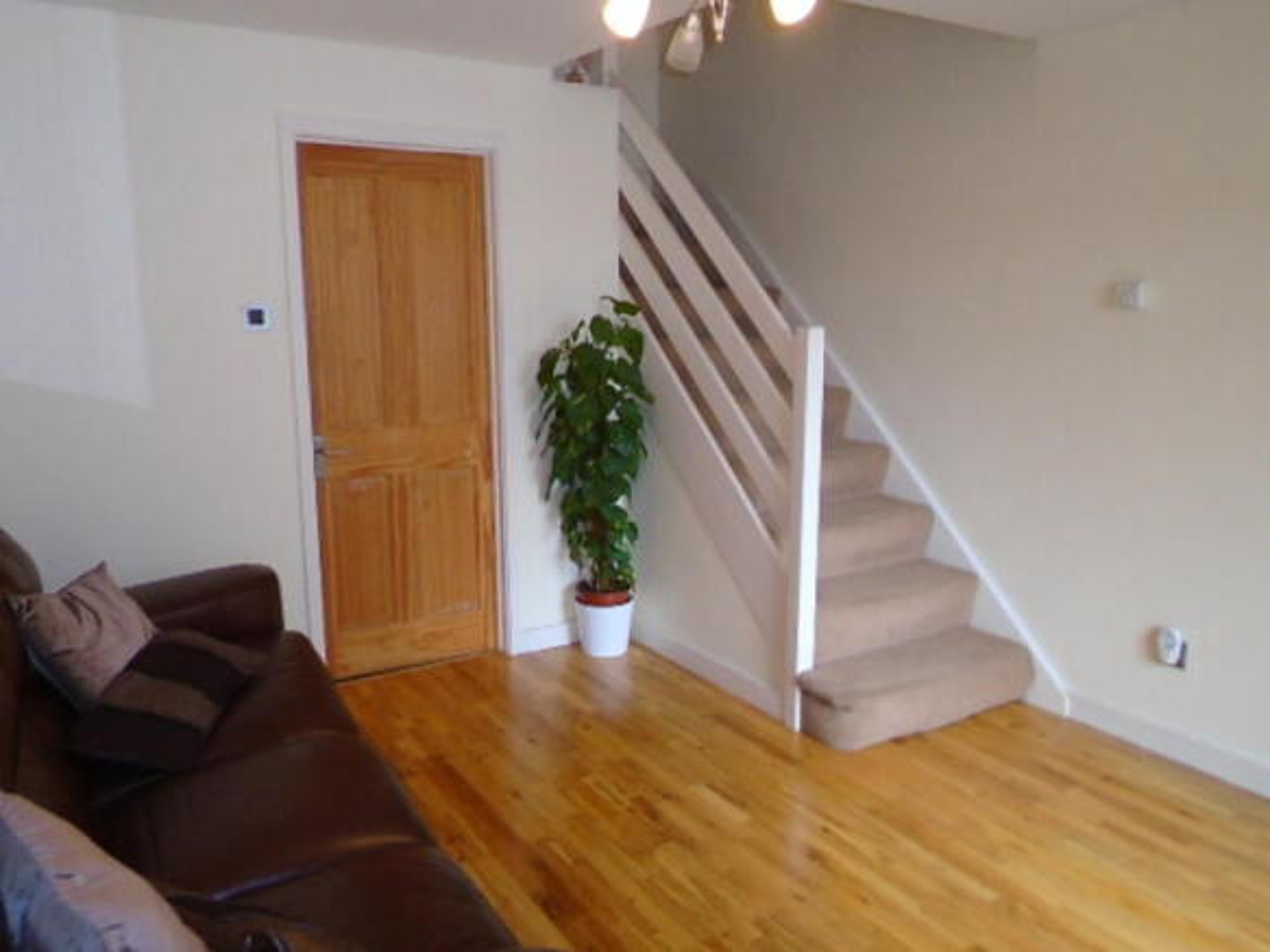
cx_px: 635
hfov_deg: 67.3
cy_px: 476
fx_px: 954
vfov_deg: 53.0
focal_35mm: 26
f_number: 3.2
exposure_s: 1/30
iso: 400
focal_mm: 4.6
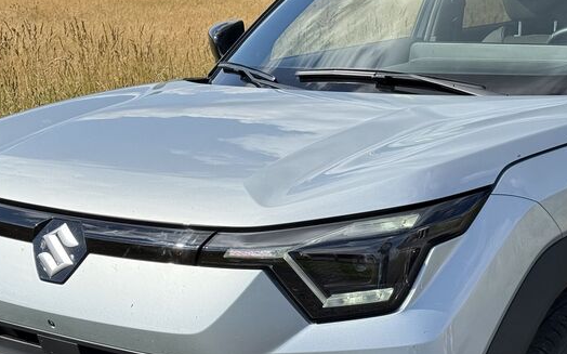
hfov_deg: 24.9
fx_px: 1282
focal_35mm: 83
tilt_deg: -19.3
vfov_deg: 15.5
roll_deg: +1.6
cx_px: 359
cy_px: 317
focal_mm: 6.76
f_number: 1.78
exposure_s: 1/5208
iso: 100
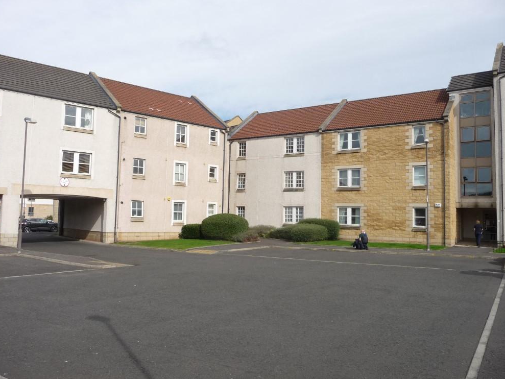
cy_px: 187
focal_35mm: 29
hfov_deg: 61.6
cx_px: 248
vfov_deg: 48.2
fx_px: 423
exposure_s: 1/250
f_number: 8
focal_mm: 4.7
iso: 100
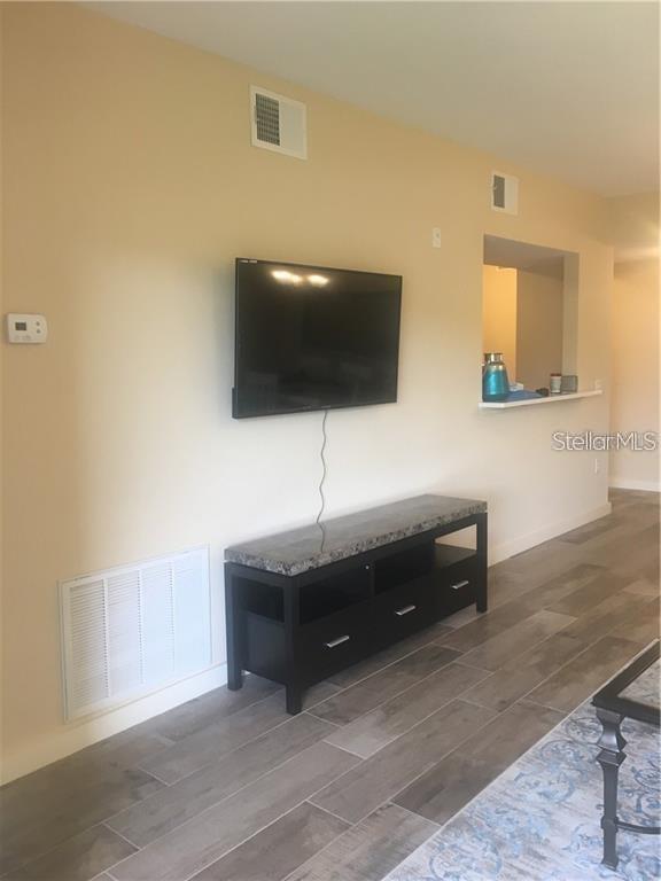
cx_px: 330
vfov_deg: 61.7
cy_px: 440
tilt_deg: -6.7
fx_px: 738
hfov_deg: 48.2
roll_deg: +0.5
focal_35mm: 29
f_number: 2.2
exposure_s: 1/30
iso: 50
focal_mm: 4.15
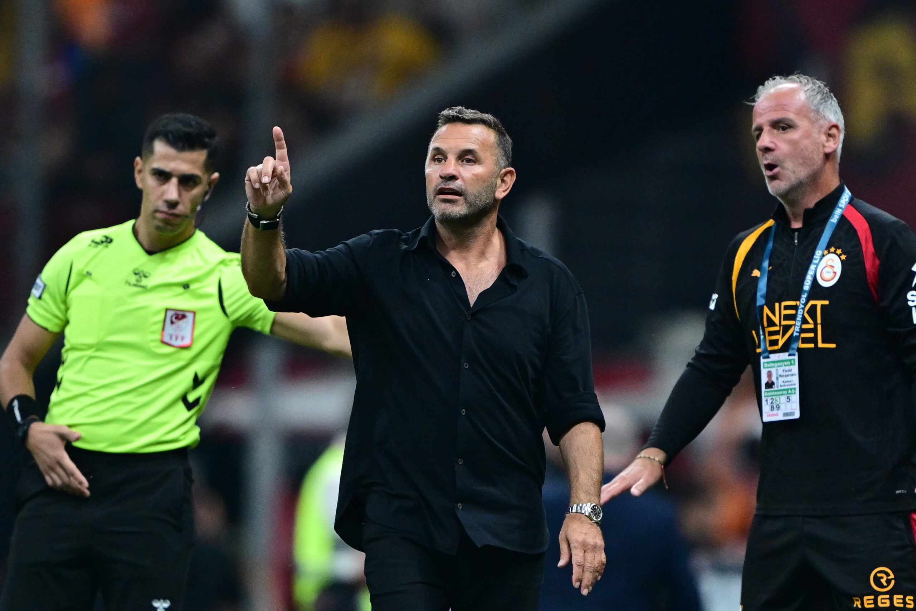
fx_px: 15266
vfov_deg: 2.3
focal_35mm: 600
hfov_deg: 3.4
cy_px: 306
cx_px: 458
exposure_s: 1/2000
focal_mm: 400
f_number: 2.8
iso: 3200
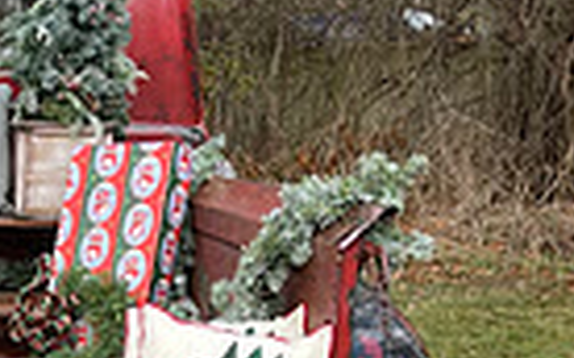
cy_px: 479
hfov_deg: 21.7
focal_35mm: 90
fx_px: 1407
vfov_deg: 13.9
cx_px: -73
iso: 32
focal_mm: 5.1
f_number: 1.6
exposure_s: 1/505
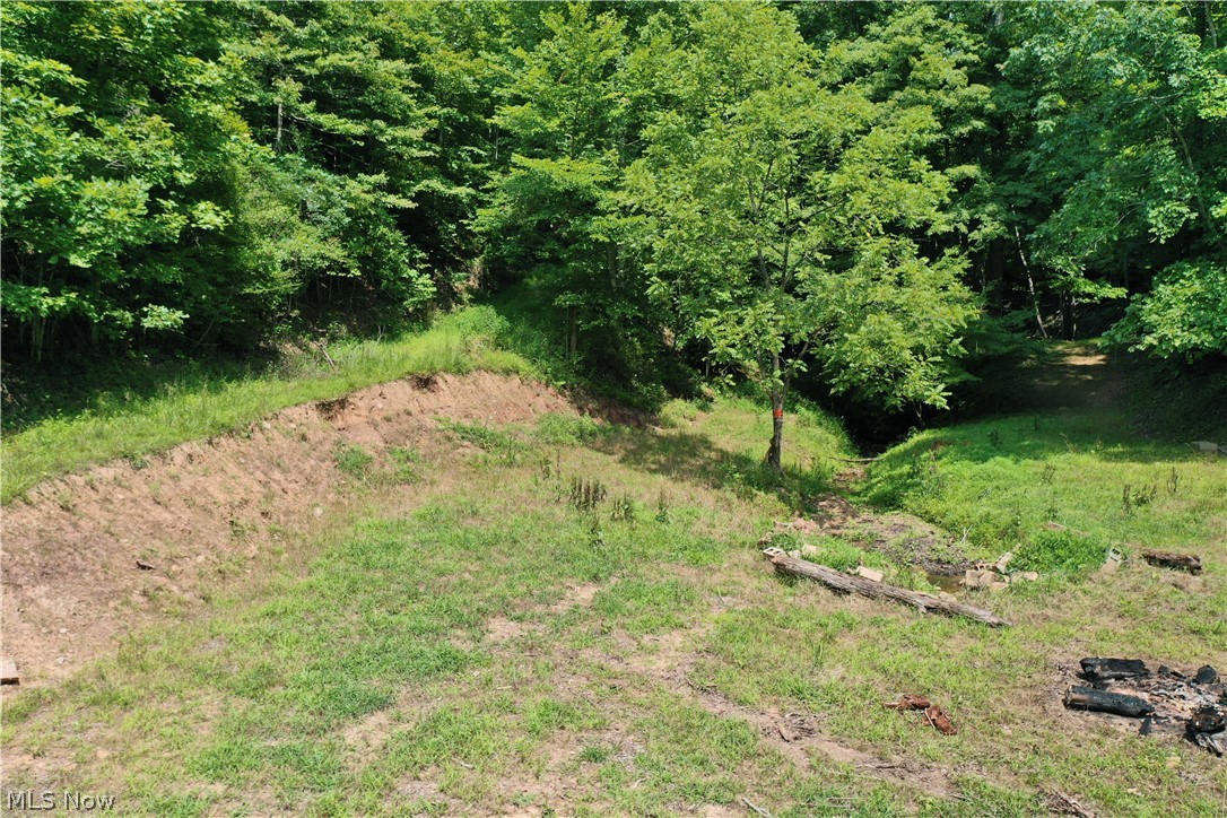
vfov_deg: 46.4
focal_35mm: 28
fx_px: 954
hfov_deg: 65.5
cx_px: 614
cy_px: 409
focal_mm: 10.26
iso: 100
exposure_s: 1/240
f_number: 3.5
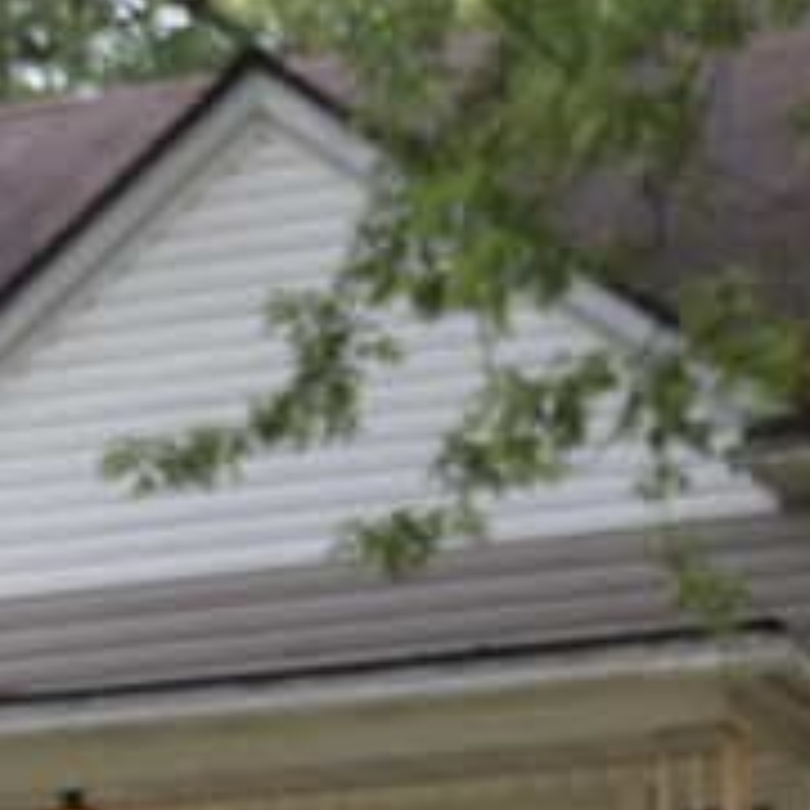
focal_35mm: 154
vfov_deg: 11.0
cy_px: 1154
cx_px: 529
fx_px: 4077
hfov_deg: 11.3
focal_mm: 20
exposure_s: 1/160
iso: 400
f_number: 6.3
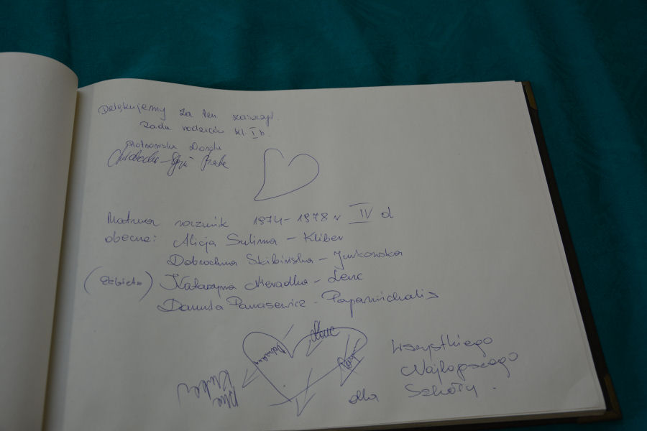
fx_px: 674
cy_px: 216
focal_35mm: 38
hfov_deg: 51.3
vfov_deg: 35.5
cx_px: 324
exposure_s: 1/80
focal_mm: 25
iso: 400
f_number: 4.5
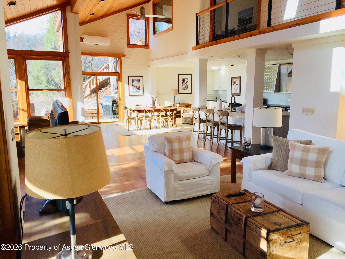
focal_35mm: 29
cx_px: 172
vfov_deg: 48.2
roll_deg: +2.2
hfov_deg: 61.7
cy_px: 130
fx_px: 289
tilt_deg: -10.5
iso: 32
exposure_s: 1/302
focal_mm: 4.15
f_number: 2.2
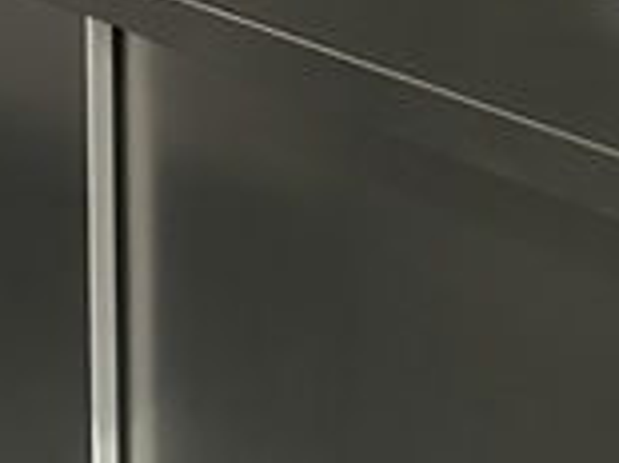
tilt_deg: -10.6
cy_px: -192
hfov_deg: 14.2
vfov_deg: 10.7
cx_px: -144
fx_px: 2394
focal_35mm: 134
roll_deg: +2.0
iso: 640
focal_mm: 5.7
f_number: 1.5
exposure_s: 1/39
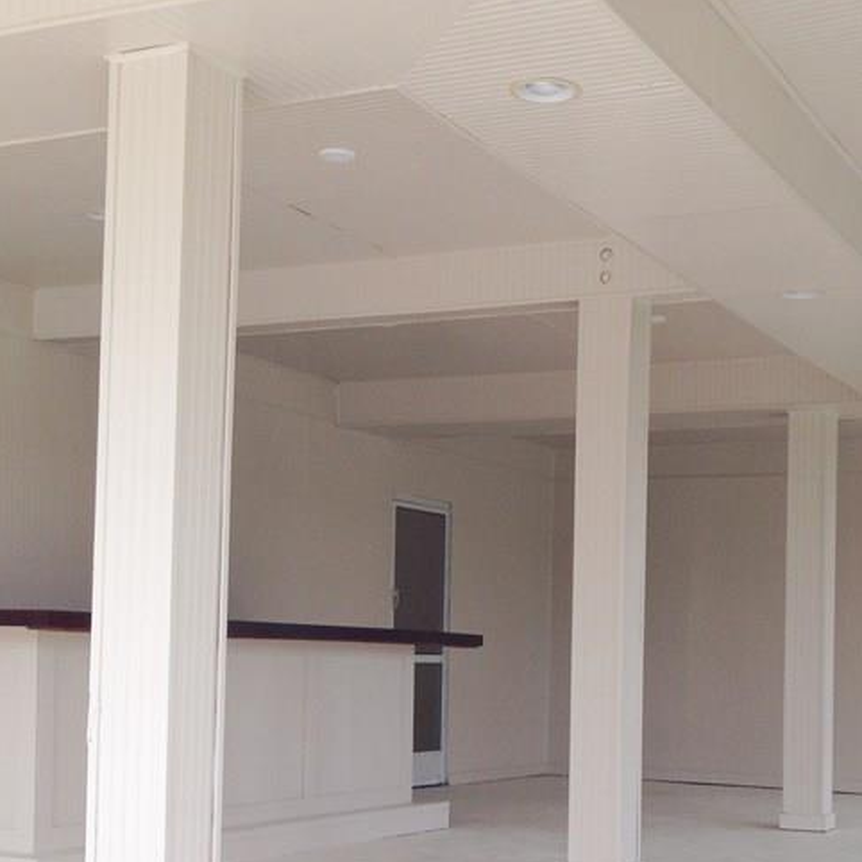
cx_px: 440
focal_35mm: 62
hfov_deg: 27.7
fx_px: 1747
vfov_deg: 27.4
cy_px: 642
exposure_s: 1/361
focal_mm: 4.12
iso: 50
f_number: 2.4
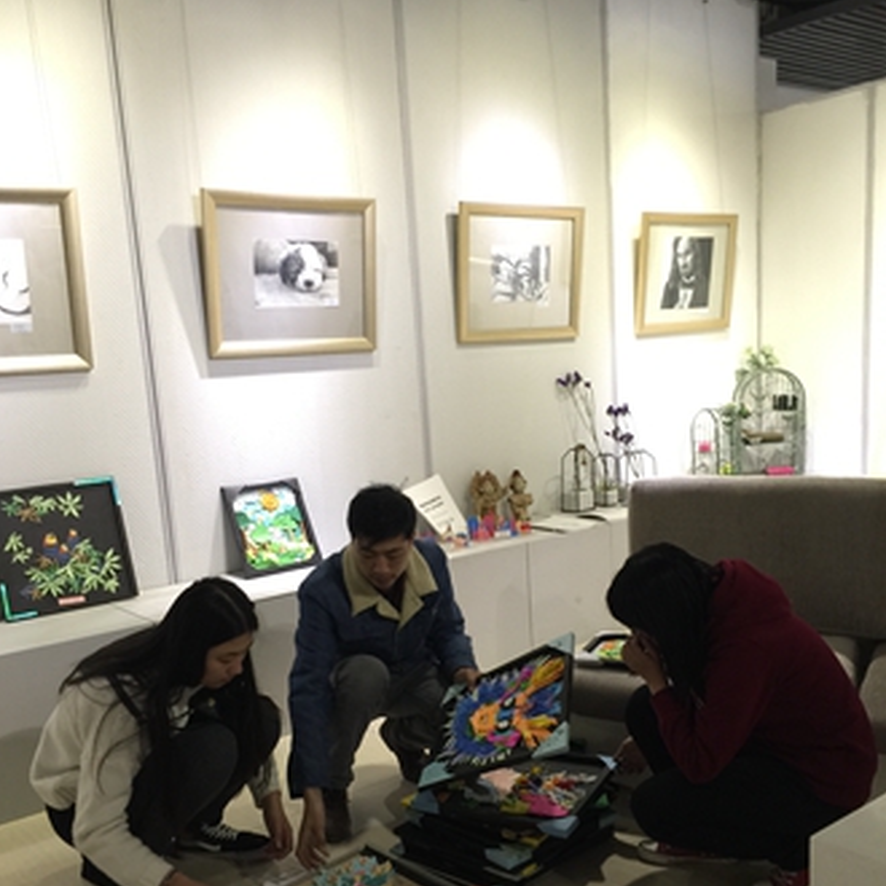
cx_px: 443
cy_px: 545
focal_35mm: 35
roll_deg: +3.8
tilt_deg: -9.5
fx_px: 1014
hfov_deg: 47.2
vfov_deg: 46.9
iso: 50
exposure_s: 1/15
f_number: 2.2
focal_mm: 4.15
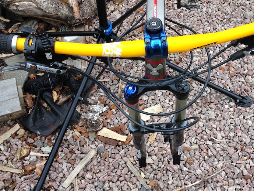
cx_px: 160
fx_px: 359
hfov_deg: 38.7
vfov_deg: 29.5
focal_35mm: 49
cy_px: 66
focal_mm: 4.12
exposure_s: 1/382
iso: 50
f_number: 2.4
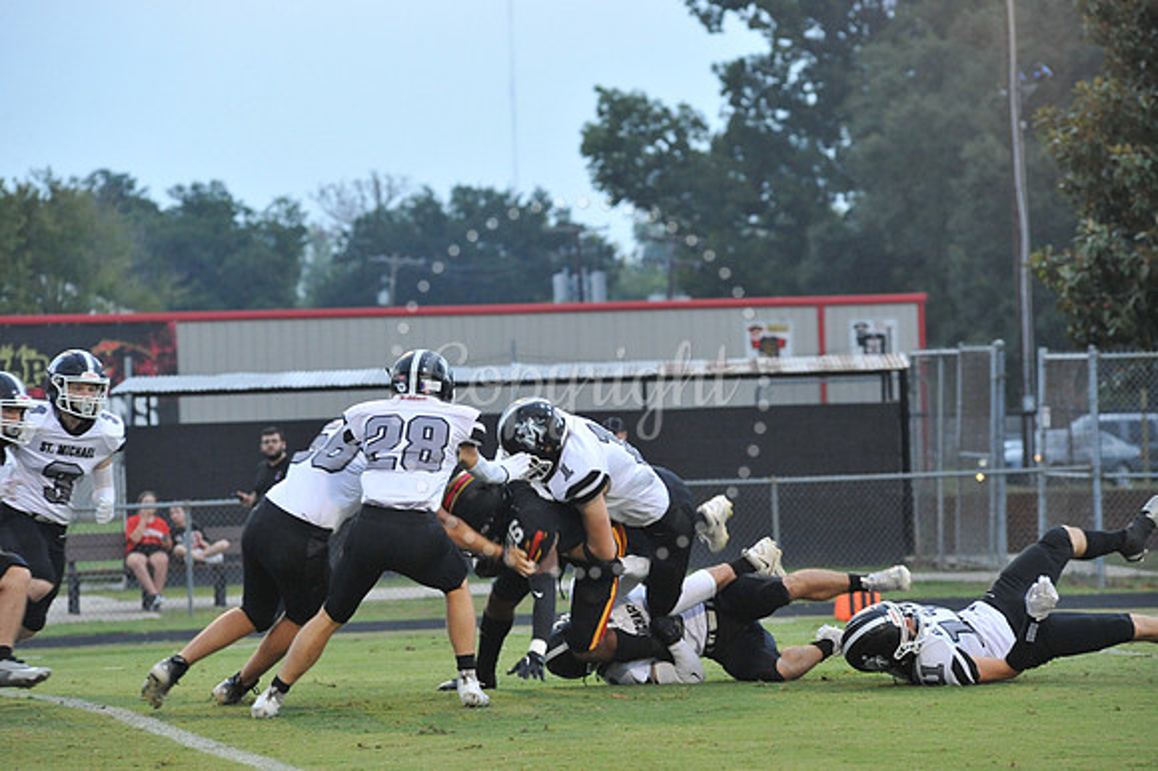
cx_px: 579
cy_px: 386
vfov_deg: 6.9
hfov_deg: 10.3
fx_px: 6429
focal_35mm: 200
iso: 3200
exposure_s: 1/250
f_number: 6.3
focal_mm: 200
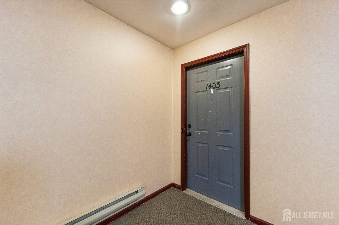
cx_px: 170
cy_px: 112
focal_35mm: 14
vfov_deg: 81.2
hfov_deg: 104.3
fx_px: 132
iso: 5000
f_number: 9
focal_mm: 14
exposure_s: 1/25
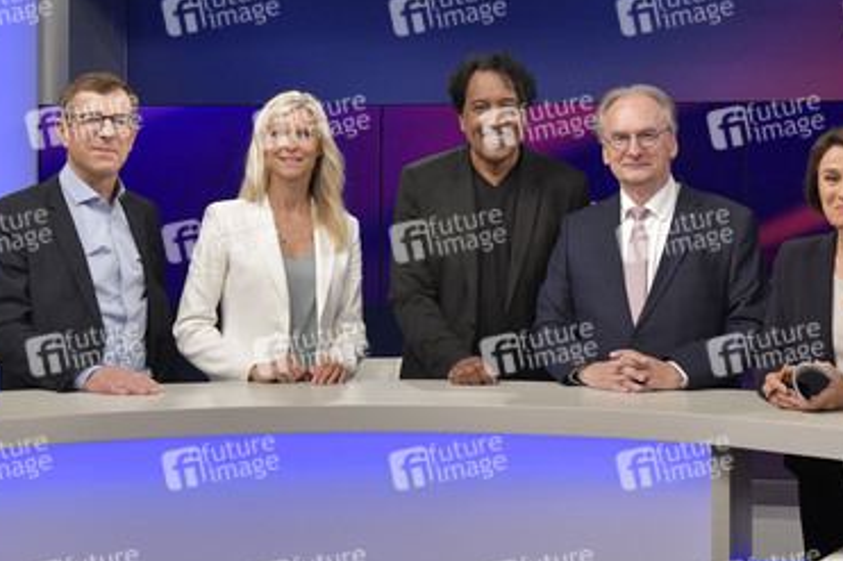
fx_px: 1194
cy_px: 293
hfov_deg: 38.8
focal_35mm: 51
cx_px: 478
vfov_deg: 26.5
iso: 2500
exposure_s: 1/200
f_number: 6.3
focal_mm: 42
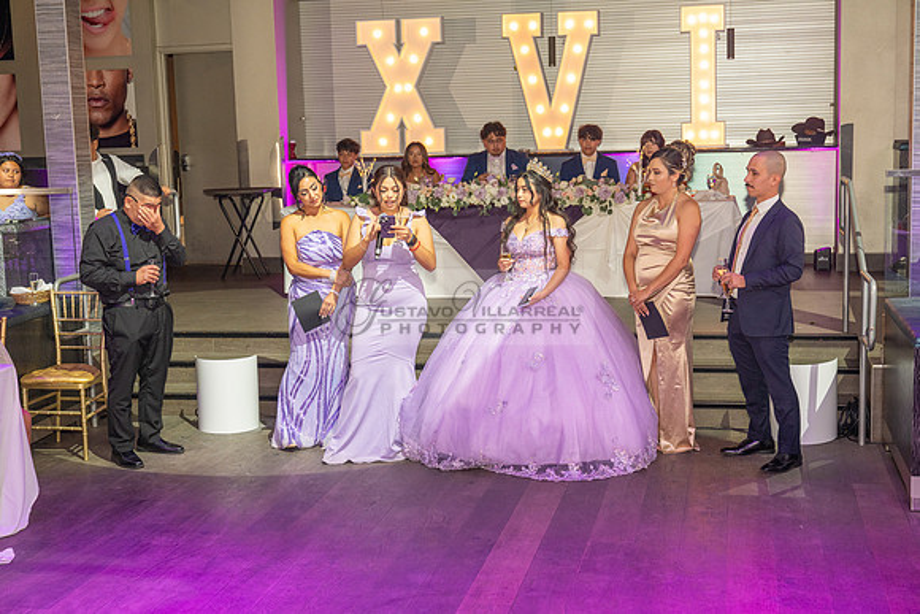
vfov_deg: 27.5
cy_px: 307
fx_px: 1252
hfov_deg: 40.3
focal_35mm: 49
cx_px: 460
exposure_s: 1/125
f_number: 4.5
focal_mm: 49
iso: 1000
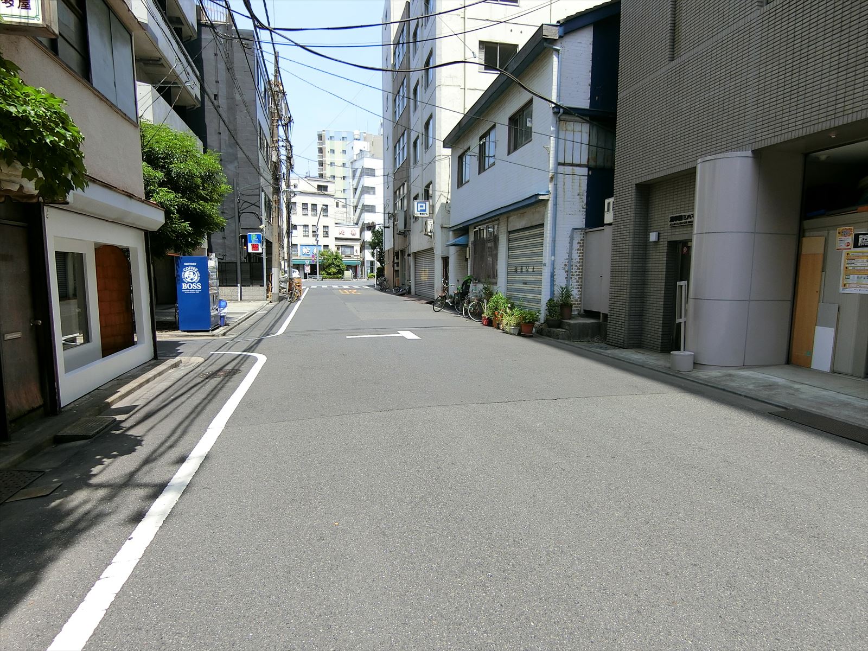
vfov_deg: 68.7
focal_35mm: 19
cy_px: 326
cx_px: 434
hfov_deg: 84.7
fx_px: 476
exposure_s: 1/1000
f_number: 2.7
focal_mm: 4.06
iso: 80
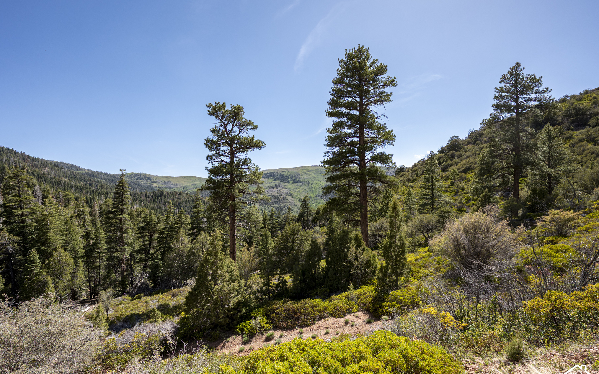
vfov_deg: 64.9
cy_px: 198
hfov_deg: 91.1
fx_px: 294
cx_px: 299
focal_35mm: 18
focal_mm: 17.5
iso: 320
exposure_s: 1/640
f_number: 8
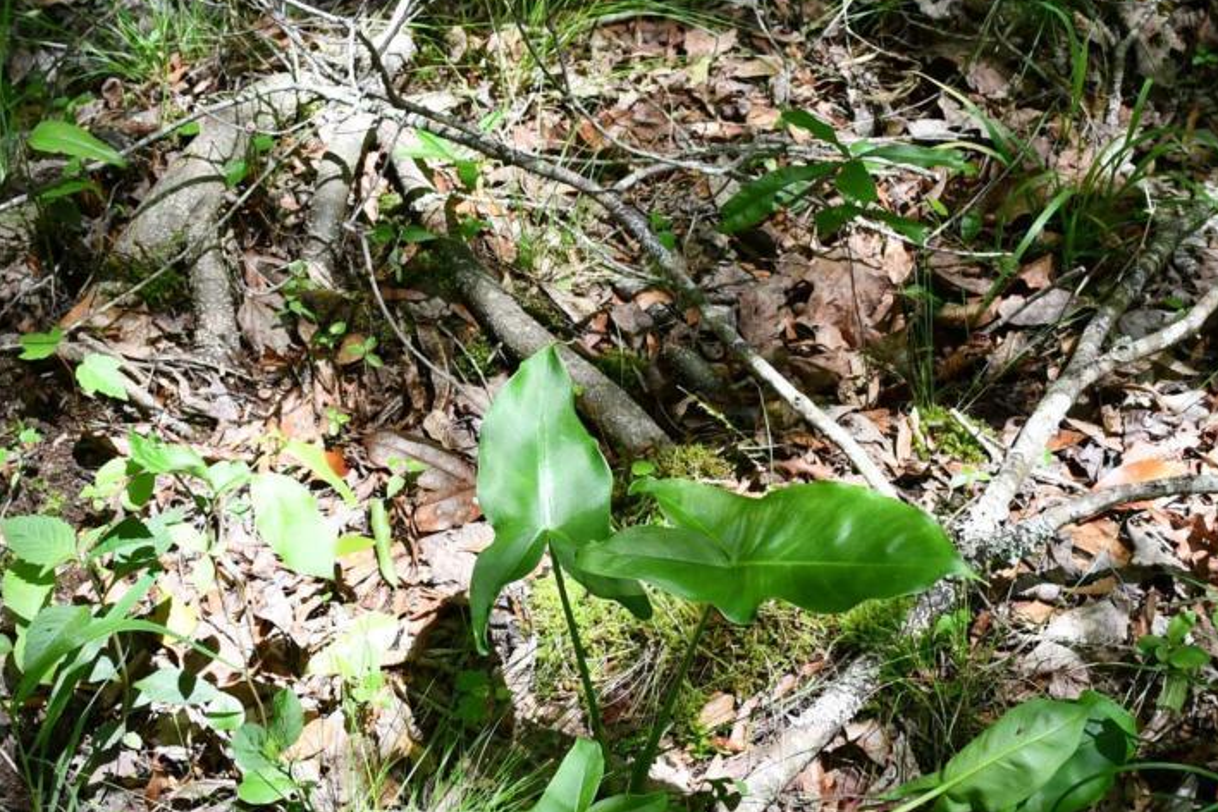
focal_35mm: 61
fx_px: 2064
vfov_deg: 22.3
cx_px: 590
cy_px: 415
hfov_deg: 32.9
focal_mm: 18
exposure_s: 1/250
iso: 400
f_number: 4.5
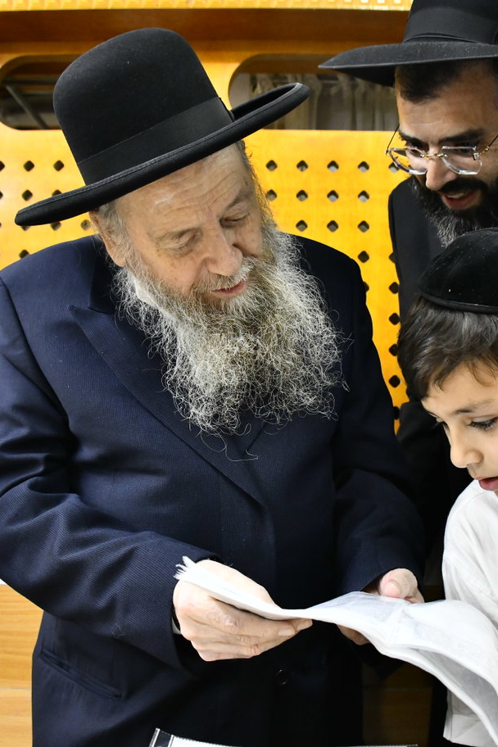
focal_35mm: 43
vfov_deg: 45.4
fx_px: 892
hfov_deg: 31.0
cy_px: 366
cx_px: 316
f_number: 5.6
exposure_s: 1/200
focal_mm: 28
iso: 2500
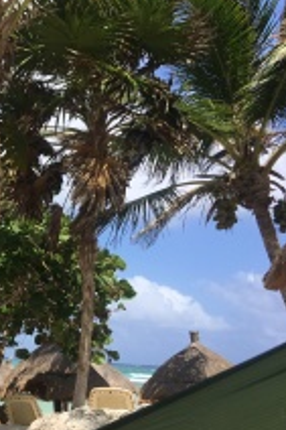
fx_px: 621
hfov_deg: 23.1
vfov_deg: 38.1
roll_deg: -0.5
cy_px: 247
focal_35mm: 52
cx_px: -83
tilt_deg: +8.3
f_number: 2.2
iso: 25
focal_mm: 4.15
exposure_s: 1/1570
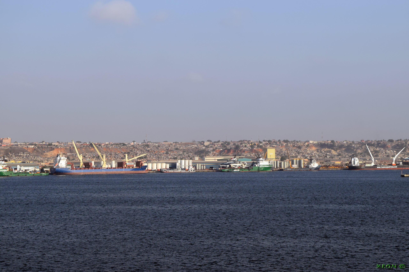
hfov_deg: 24.6
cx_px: 204
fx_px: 937
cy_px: 136
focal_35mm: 82
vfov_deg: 16.6
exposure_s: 1/400
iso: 200
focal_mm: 55
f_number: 10
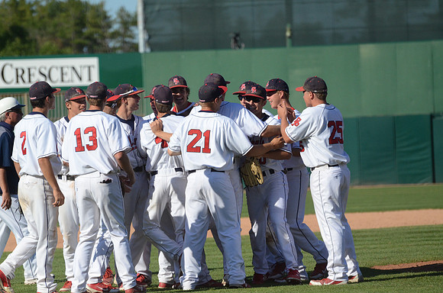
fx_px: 3868
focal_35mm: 315
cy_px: 146
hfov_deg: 6.6
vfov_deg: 4.3
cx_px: 222
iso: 1000
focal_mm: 210
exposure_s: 1/8000
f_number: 5.3
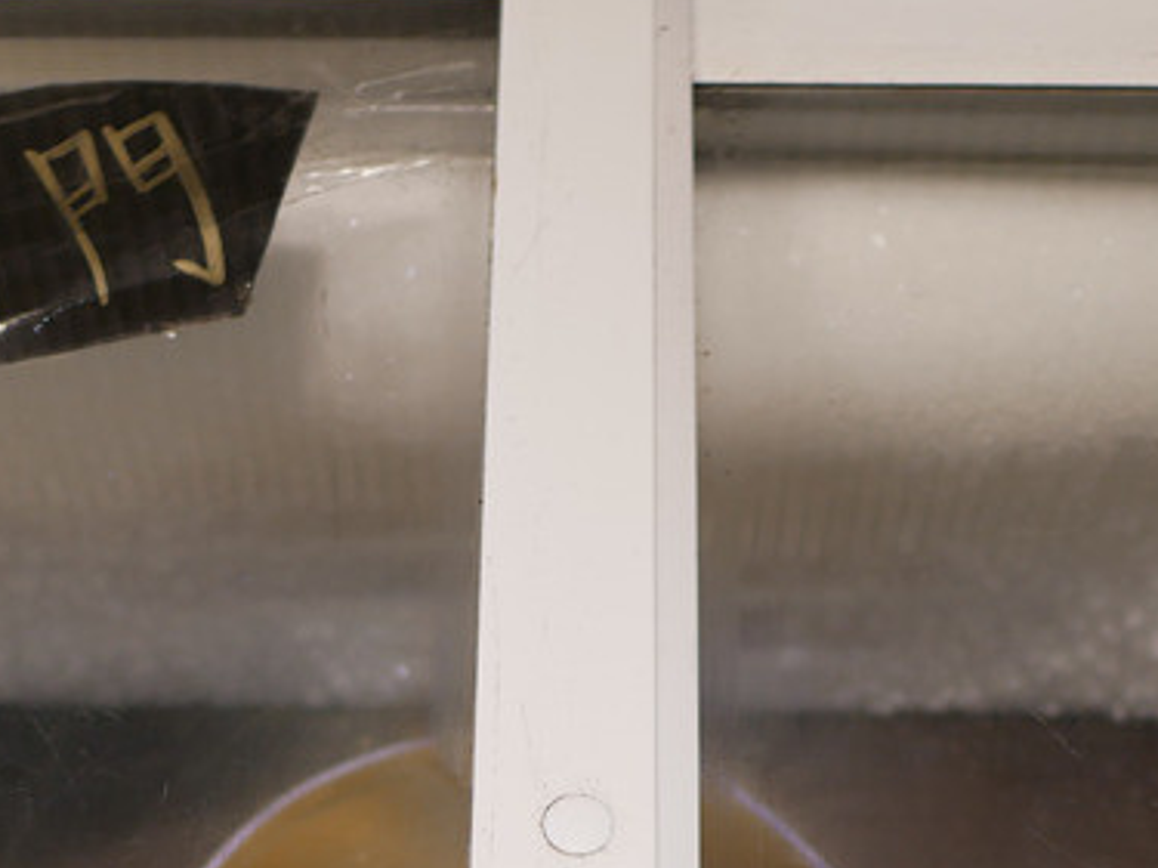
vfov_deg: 17.7
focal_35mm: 80
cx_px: 442
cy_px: 998
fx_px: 2675
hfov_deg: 24.4
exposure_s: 1/80
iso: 200
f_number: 1.7
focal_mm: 15
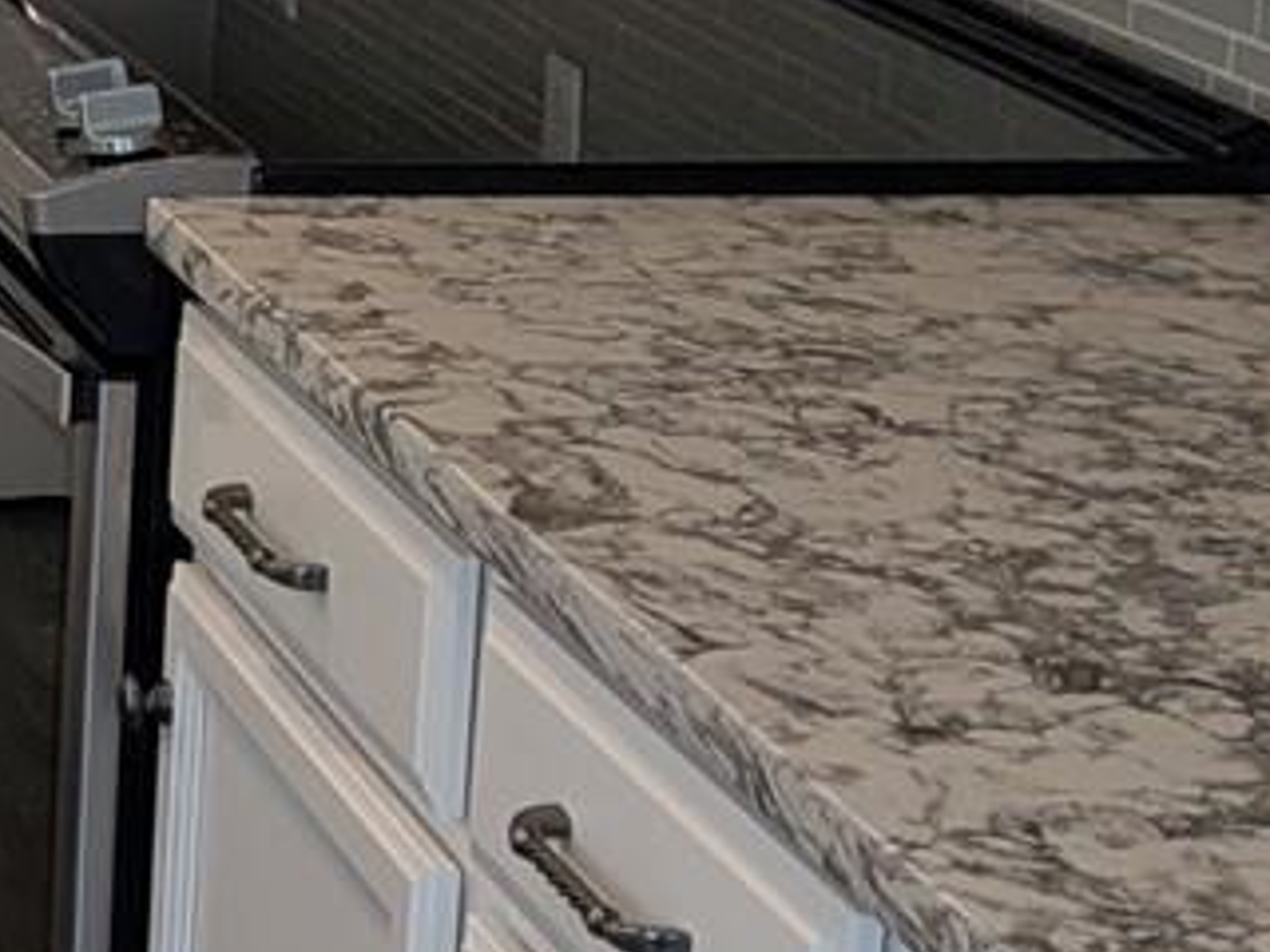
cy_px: 87
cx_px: -1032
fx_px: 4403
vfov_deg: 12.3
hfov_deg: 14.4
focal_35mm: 120
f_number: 1.7
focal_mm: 4.53
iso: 60
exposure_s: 1/120
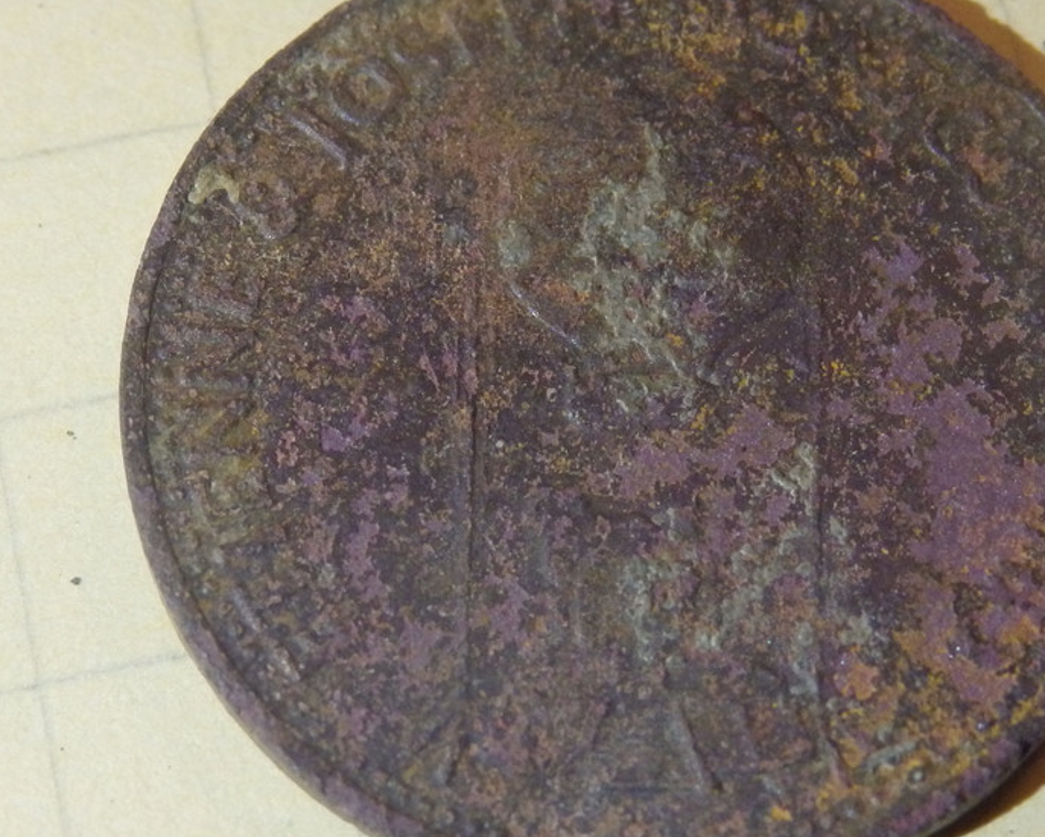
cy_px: 425
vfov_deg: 15.4
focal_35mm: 100
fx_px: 3094
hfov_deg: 19.1
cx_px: 640
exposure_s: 1/80
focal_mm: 11.9
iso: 800
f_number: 4.4
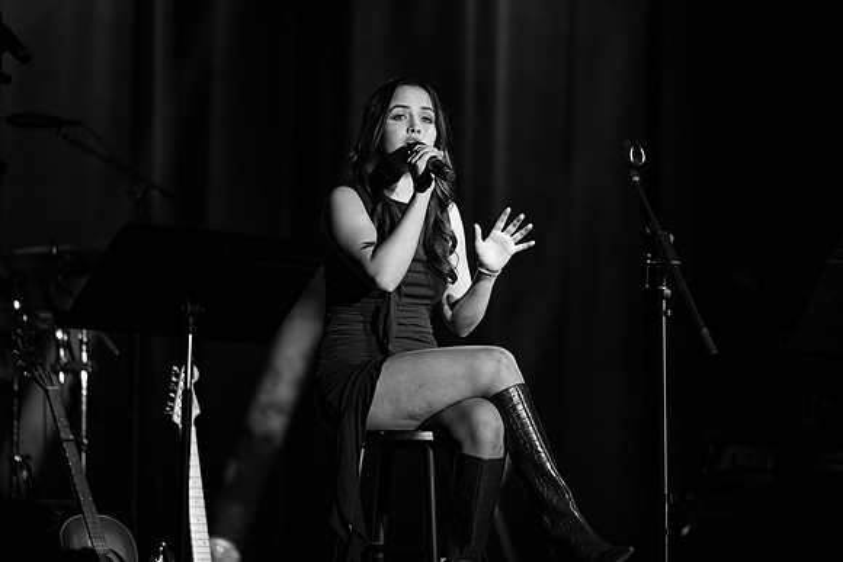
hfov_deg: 11.4
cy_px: 281
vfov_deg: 7.6
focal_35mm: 180
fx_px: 4216
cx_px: 422
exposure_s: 1/250
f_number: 2.8
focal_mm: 180
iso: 1250
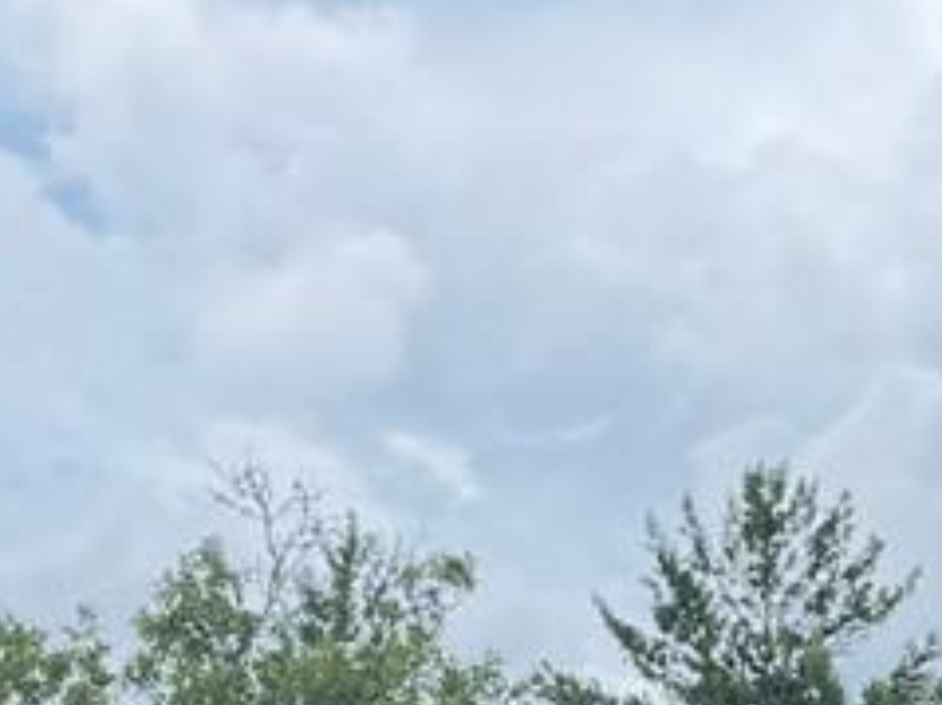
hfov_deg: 12.2
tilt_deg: +6.6
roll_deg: -1.3
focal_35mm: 161
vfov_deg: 9.0
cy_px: 1024
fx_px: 4379
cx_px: 840
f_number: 1.78
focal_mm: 6.76
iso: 100
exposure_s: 1/1271
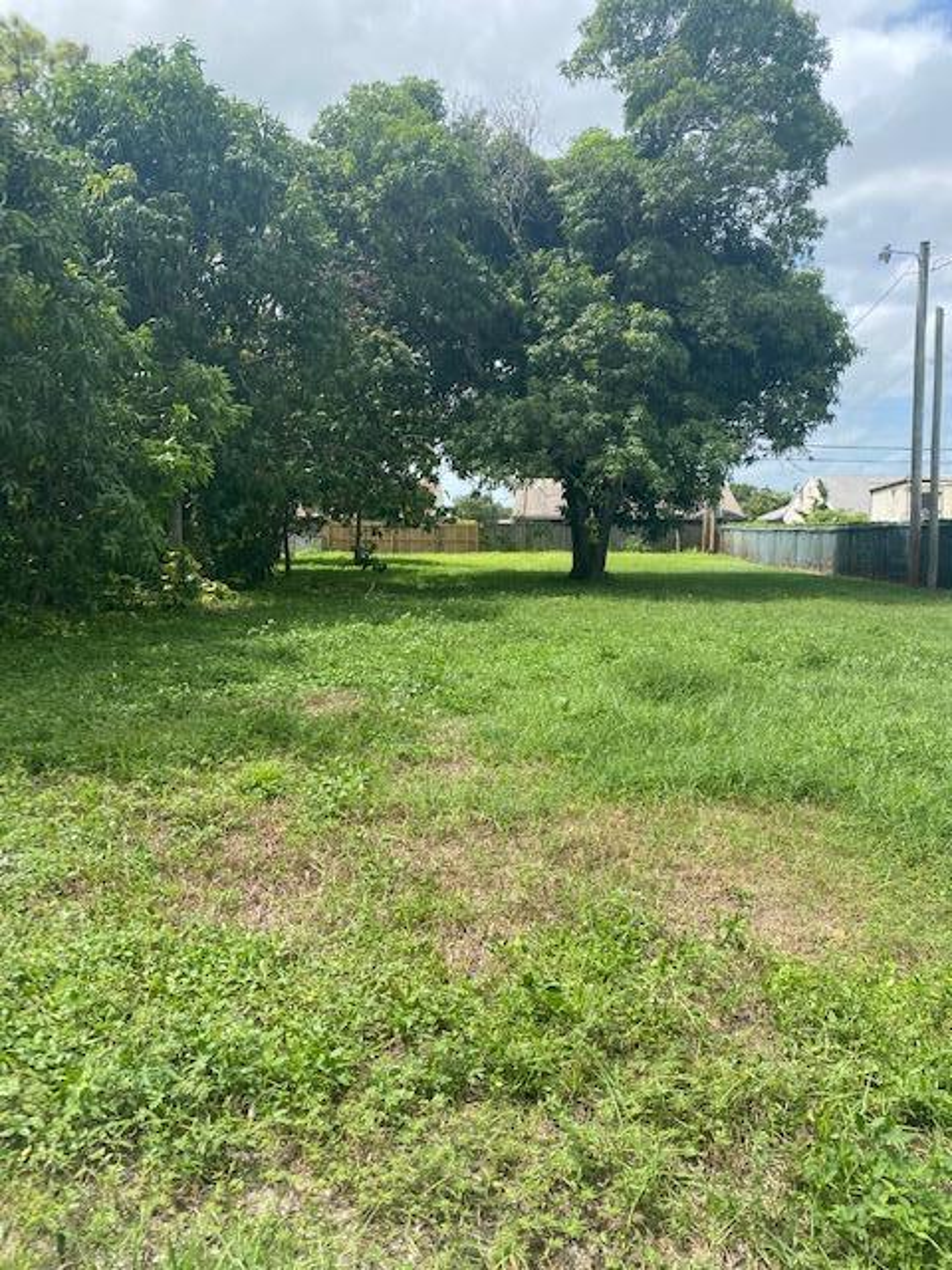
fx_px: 953
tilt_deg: -4.7
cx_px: 476
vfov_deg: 67.3
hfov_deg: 53.1
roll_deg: -0.4
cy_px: 635
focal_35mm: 26
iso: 32
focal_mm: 4.25
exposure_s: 1/1678
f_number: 1.8
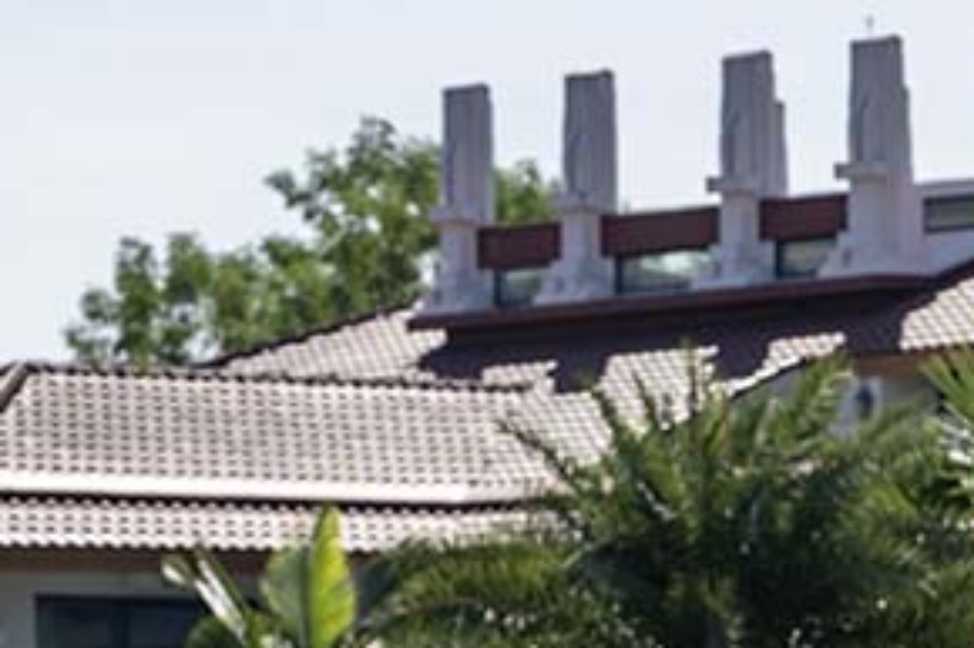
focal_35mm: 338
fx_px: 9139
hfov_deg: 6.1
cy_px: 886
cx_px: 215
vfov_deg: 4.0
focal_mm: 102
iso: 220
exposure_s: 1/800
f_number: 6.3
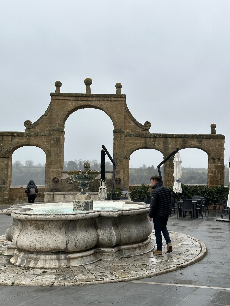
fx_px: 425
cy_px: 153
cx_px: 115
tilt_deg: +3.7
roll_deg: -0.5
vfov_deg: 39.7
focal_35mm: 48
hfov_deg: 30.3
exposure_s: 1/1133
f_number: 1.78
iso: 64
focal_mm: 6.86
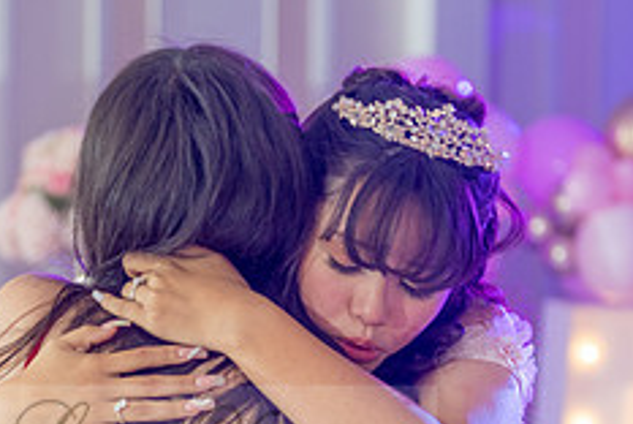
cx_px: 206
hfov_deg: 11.6
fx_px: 3116
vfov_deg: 7.7
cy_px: 450
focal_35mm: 177
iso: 400
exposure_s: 1/100
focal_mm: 70
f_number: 2.8
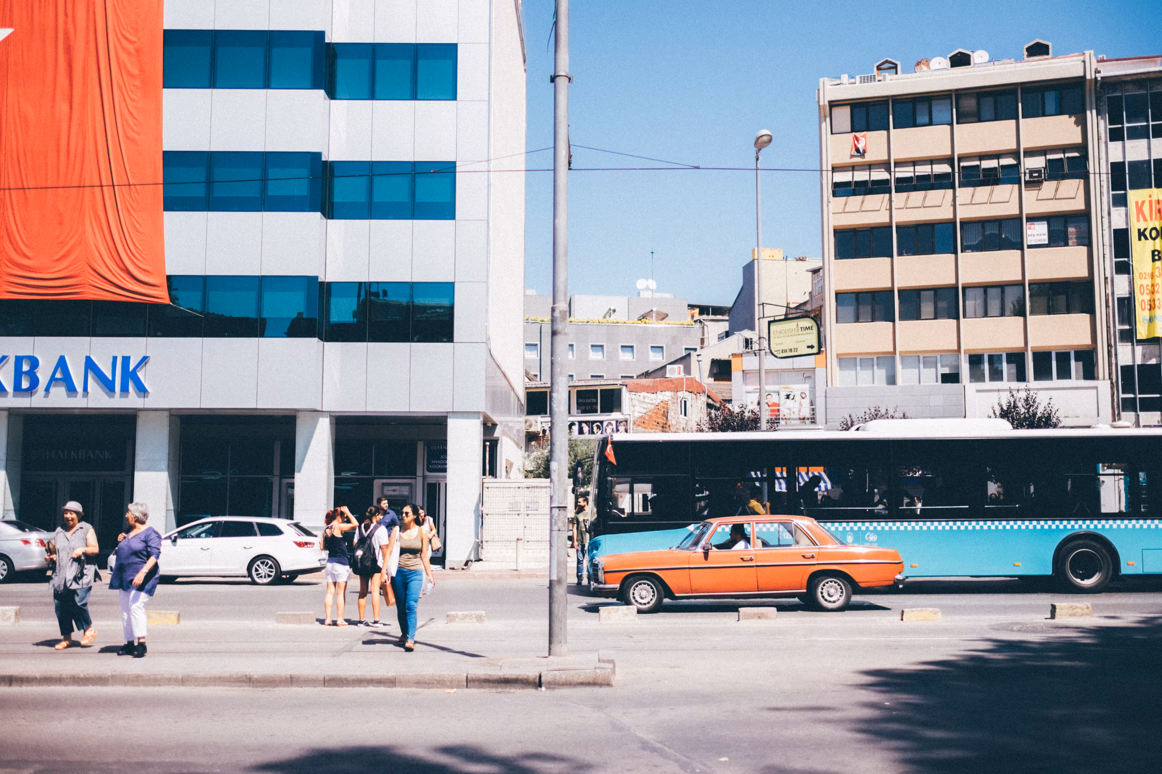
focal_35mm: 35
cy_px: 387
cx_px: 581
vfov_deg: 37.9
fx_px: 1130
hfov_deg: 54.4
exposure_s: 1/4000
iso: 200
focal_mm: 23
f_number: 1.4
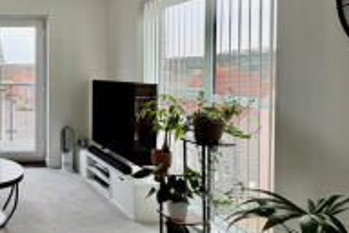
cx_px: -25
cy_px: 79
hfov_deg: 45.8
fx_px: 310
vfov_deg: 40.6
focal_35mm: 32
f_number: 2.2
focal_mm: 2.22
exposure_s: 1/144
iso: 50
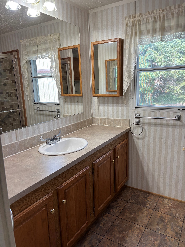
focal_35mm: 26
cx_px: 92
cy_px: 124
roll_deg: +1.5
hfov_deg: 53.1
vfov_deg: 67.3
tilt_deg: -11.7
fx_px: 185
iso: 100
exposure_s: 1/120
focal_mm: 5.96
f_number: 1.6
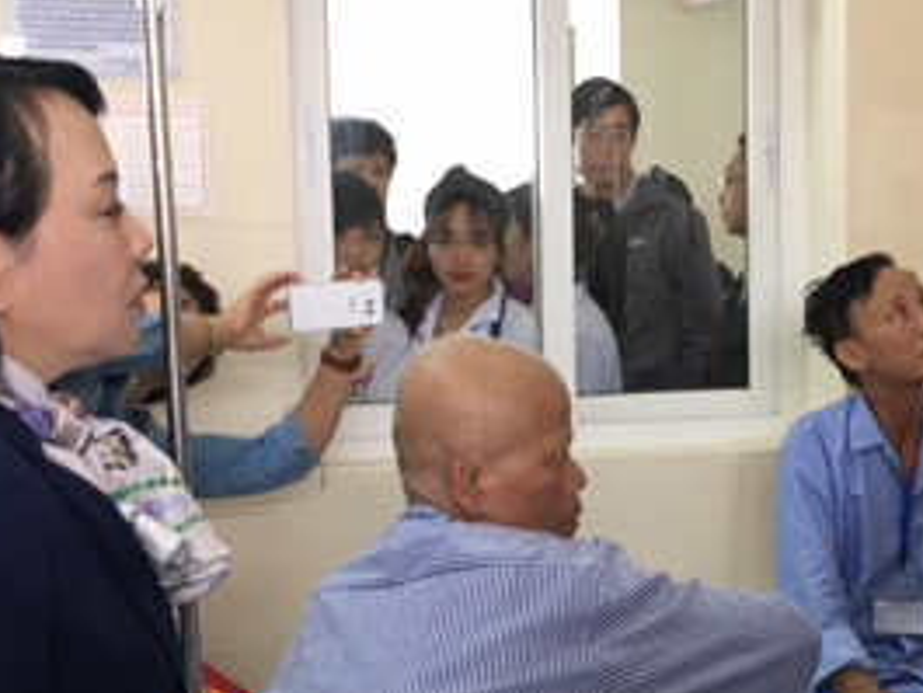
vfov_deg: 20.9
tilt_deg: -7.1
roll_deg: -1.0
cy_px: 495
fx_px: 1867
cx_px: 766
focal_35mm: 70
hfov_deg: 27.1
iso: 100
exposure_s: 1/33
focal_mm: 4.15
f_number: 2.2
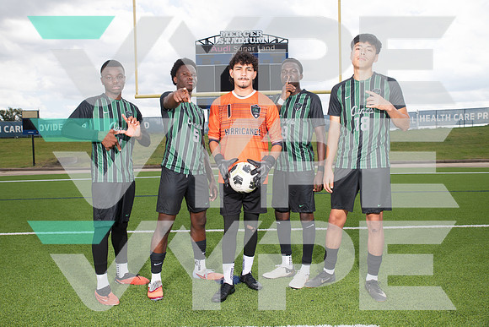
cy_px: 164
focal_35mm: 30
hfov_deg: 61.9
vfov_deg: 43.6
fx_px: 408
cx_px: 244
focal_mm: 30
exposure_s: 1/400
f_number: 7.1
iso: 125
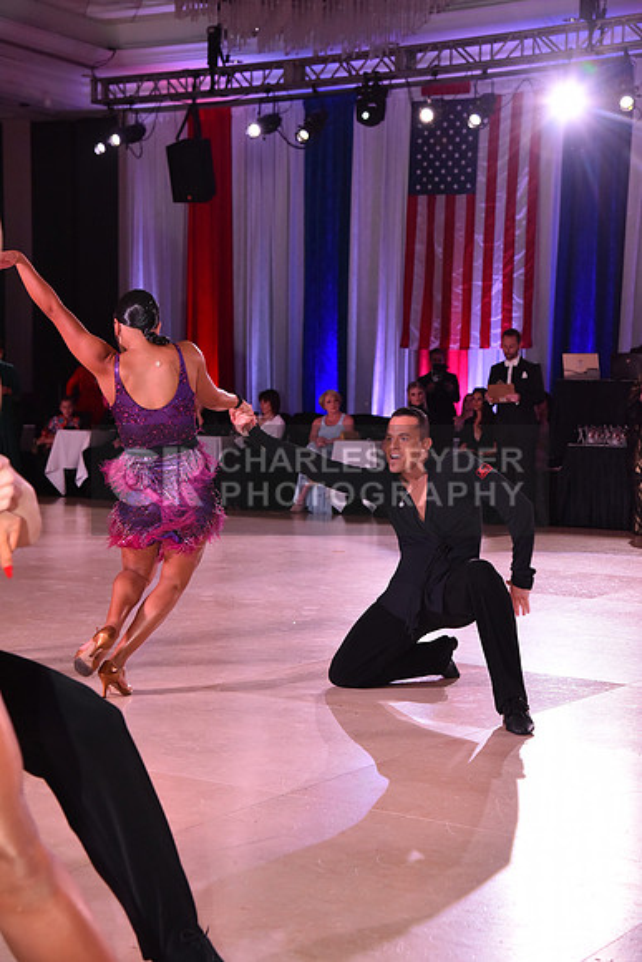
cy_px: 481
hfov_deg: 20.9
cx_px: 321
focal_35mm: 65
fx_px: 1738
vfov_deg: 31.0
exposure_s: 1/320
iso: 2500
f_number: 6.3
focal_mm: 65
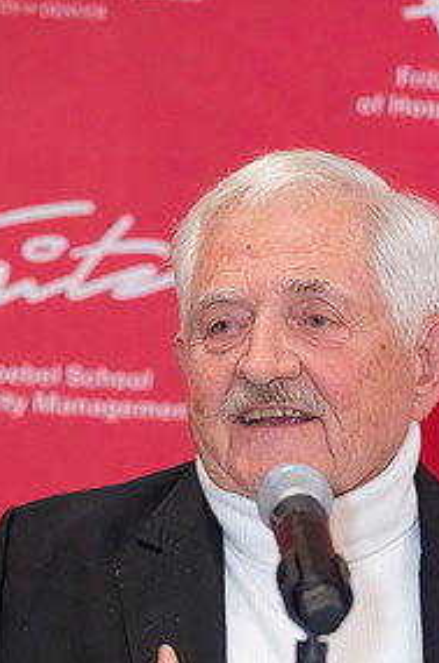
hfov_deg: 4.3
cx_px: 303
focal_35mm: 316
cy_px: 502
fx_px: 5801
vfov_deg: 6.5
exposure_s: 1/125
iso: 8000
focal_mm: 200
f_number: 5.6
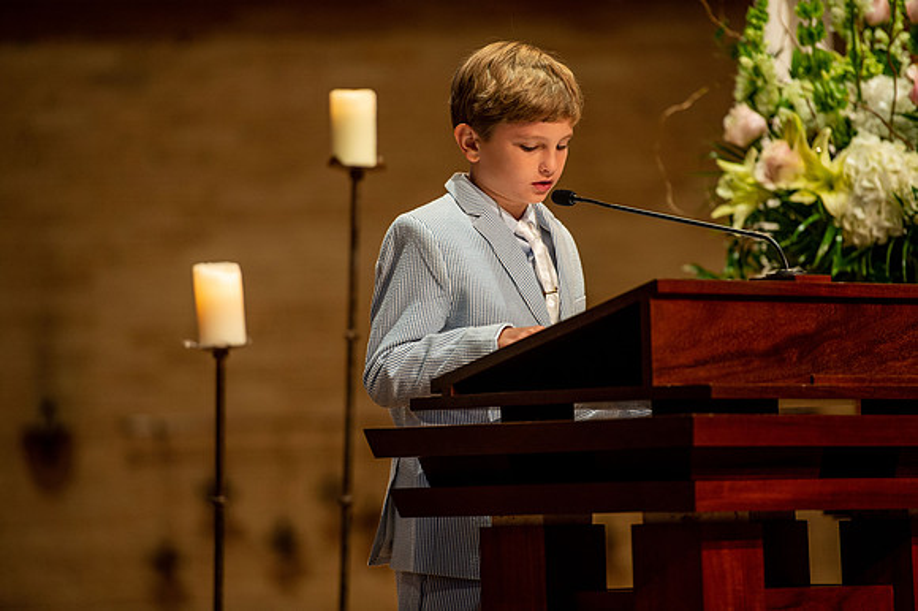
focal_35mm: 200
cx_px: 459
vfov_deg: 6.9
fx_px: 5097
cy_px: 306
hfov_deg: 10.3
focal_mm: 200
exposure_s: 1/100
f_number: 2.8
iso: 1600
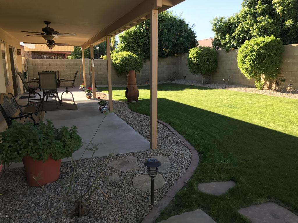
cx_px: 149
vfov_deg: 49.7
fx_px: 241
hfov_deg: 63.4
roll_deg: +0.3
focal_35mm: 28
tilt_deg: -10.9
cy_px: 112
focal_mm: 3.99
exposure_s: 1/356
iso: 20
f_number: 1.8
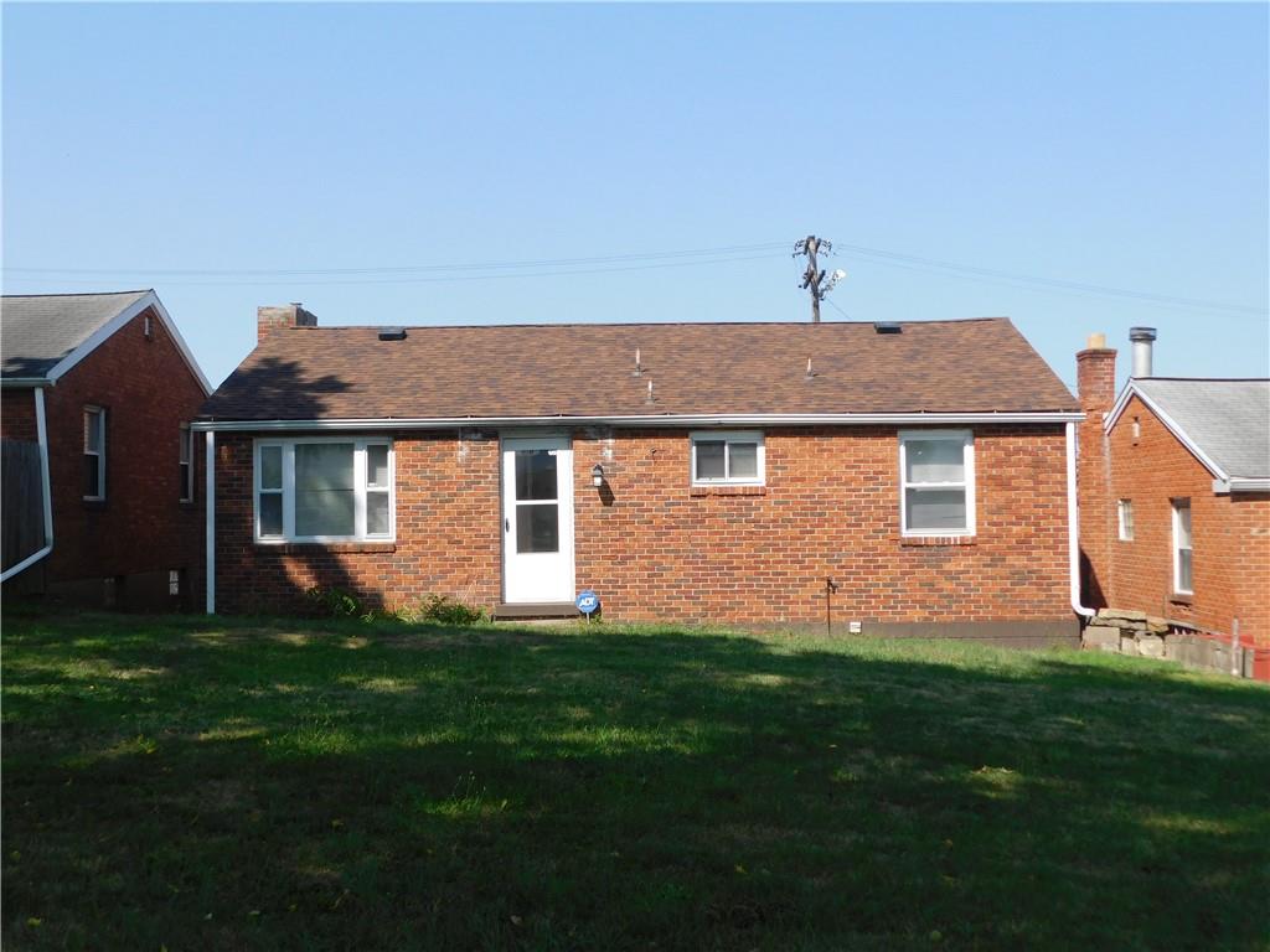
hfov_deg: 46.8
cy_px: 476
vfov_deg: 36.0
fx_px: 1468
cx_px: 635
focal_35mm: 40
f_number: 3.6
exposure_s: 1/800
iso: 125
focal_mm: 7.1
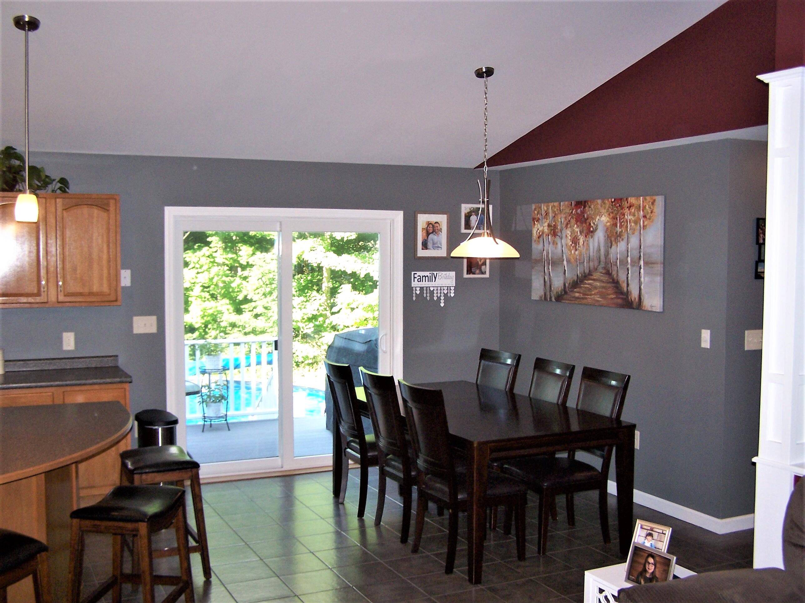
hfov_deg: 49.0
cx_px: 402
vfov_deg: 37.7
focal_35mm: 38
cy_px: 302
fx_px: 884
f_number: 2.8
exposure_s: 1/60
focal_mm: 6.3
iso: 140
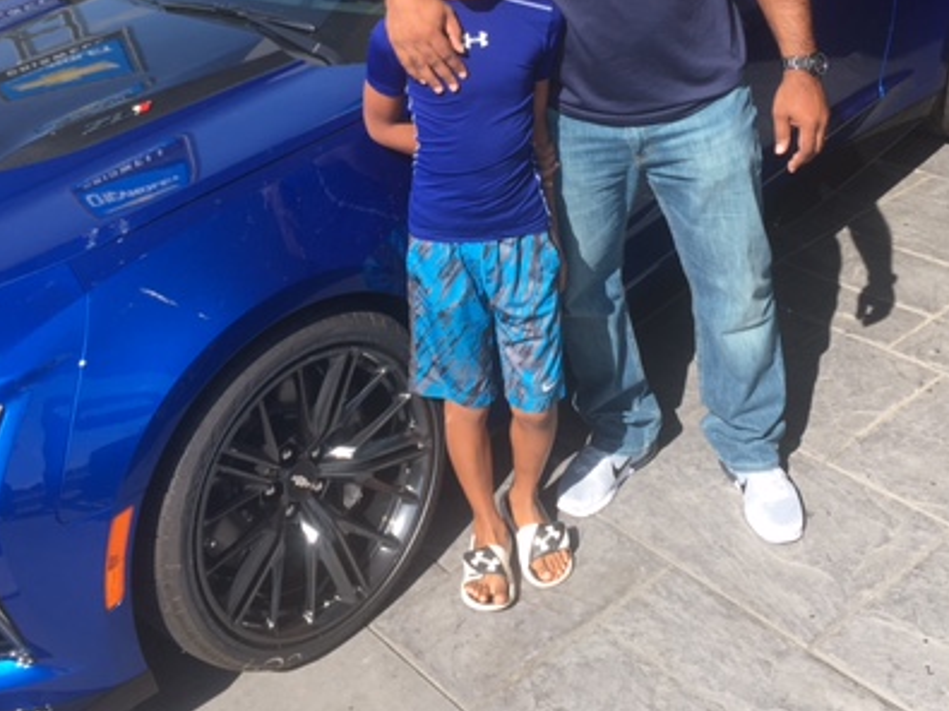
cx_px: 418
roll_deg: +5.8
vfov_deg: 30.2
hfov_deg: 40.4
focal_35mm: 47
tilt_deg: -24.7
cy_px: 154
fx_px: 1288
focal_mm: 4.15
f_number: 2.2
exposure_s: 1/712
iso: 25
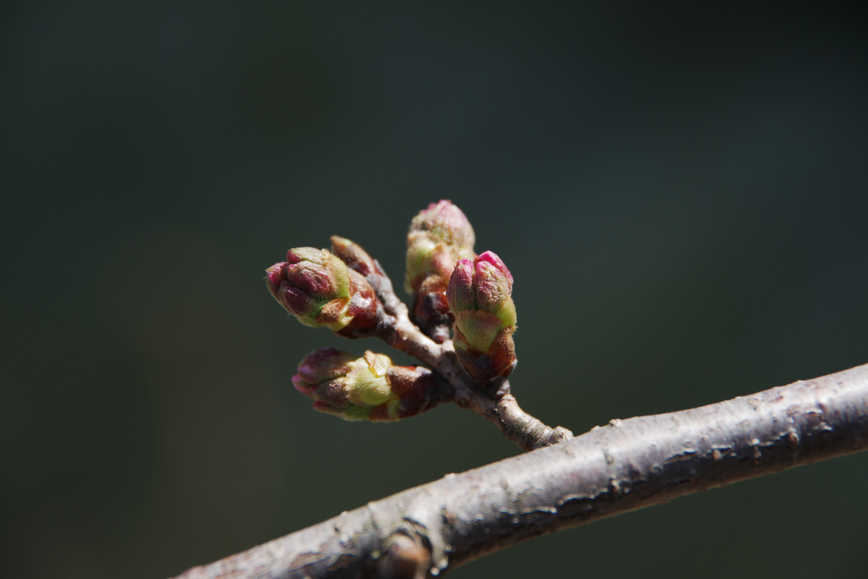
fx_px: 4871
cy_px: 290
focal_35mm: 202
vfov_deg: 6.8
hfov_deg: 10.2
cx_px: 434
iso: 100
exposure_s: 1/80
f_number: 5.6
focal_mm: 135
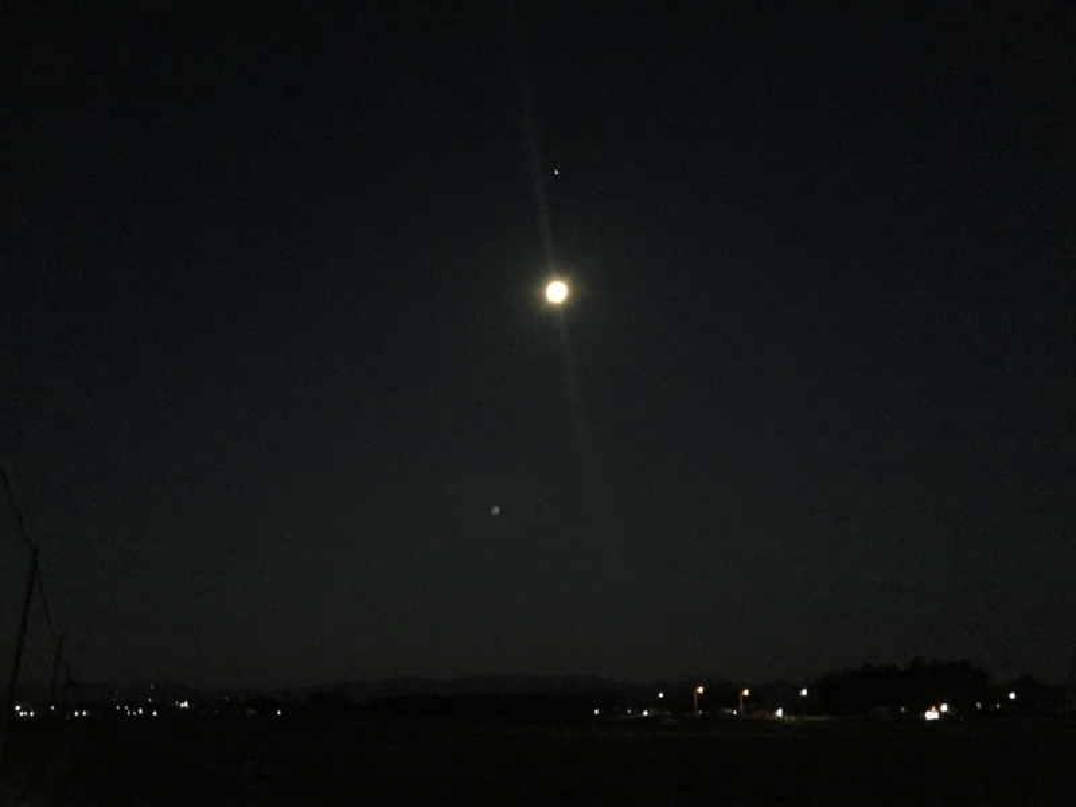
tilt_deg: +19.4
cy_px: 404
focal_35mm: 29
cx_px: 538
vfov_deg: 48.2
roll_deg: -0.1
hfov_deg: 61.7
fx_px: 901
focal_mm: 4.15
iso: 2000
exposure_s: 1/15
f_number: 2.2
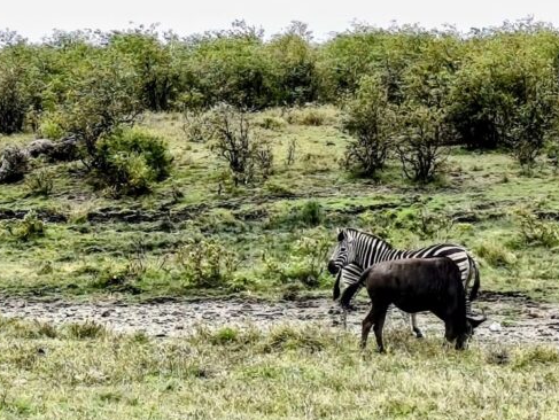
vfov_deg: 6.9
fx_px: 3475
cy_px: 155
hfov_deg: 9.2
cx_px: 410
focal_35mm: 215
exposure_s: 1/384
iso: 50
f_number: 1.65
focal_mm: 6.14
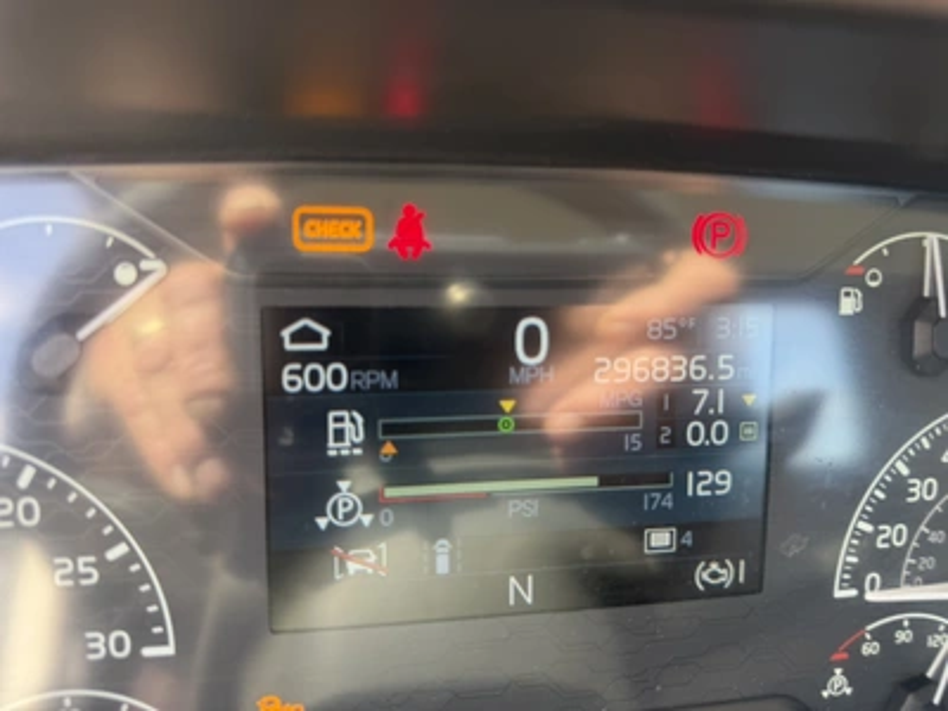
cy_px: 356
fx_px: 657
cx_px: 474
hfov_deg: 71.6
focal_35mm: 24
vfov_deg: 56.8
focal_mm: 6.76
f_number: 1.78
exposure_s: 1/121
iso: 80
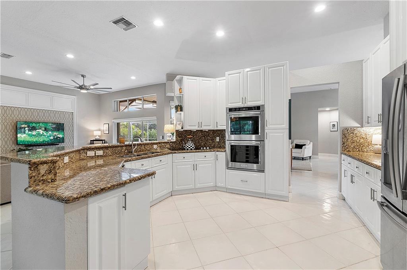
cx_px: 204
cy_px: 135
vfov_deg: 77.2
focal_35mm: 15
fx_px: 169
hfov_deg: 100.4
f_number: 11
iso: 160
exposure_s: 1/2.5
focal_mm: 10
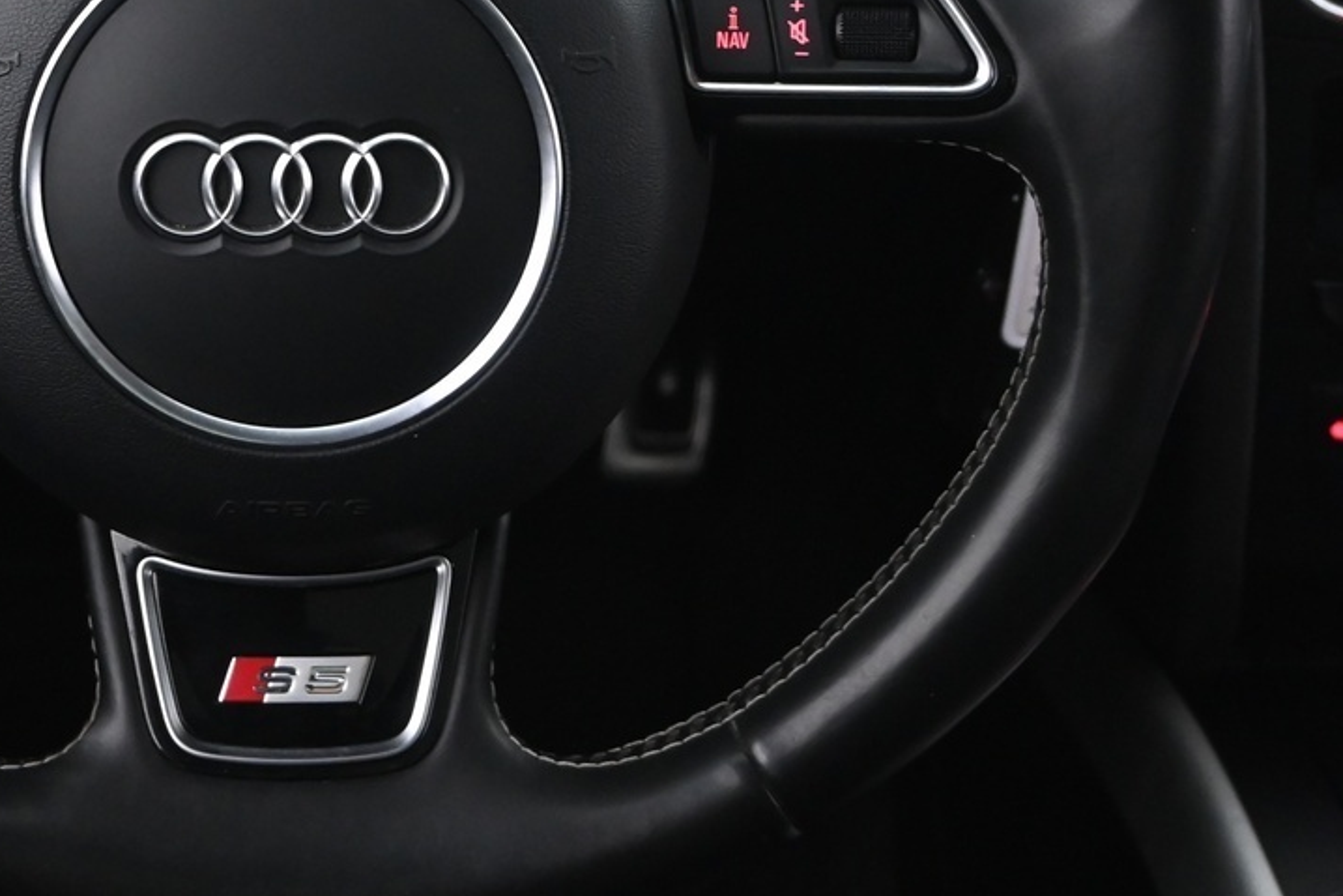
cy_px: 64
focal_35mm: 88
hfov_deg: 22.8
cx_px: 260
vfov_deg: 15.3
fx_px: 3283
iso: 2000
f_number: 4.5
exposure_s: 1/20
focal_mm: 26
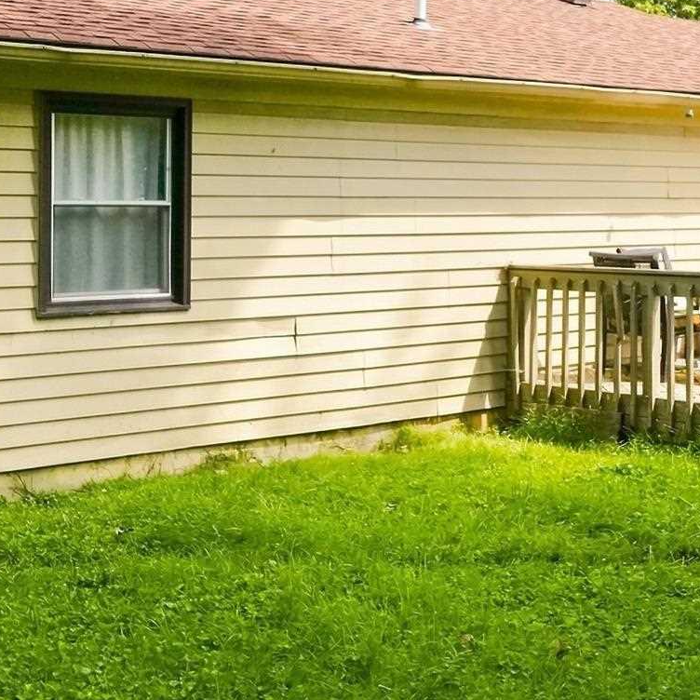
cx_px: 394
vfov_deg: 26.0
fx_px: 1503
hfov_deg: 26.2
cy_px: 196
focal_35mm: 66
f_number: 5.6
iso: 1000
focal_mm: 15.5
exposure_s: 1/2500
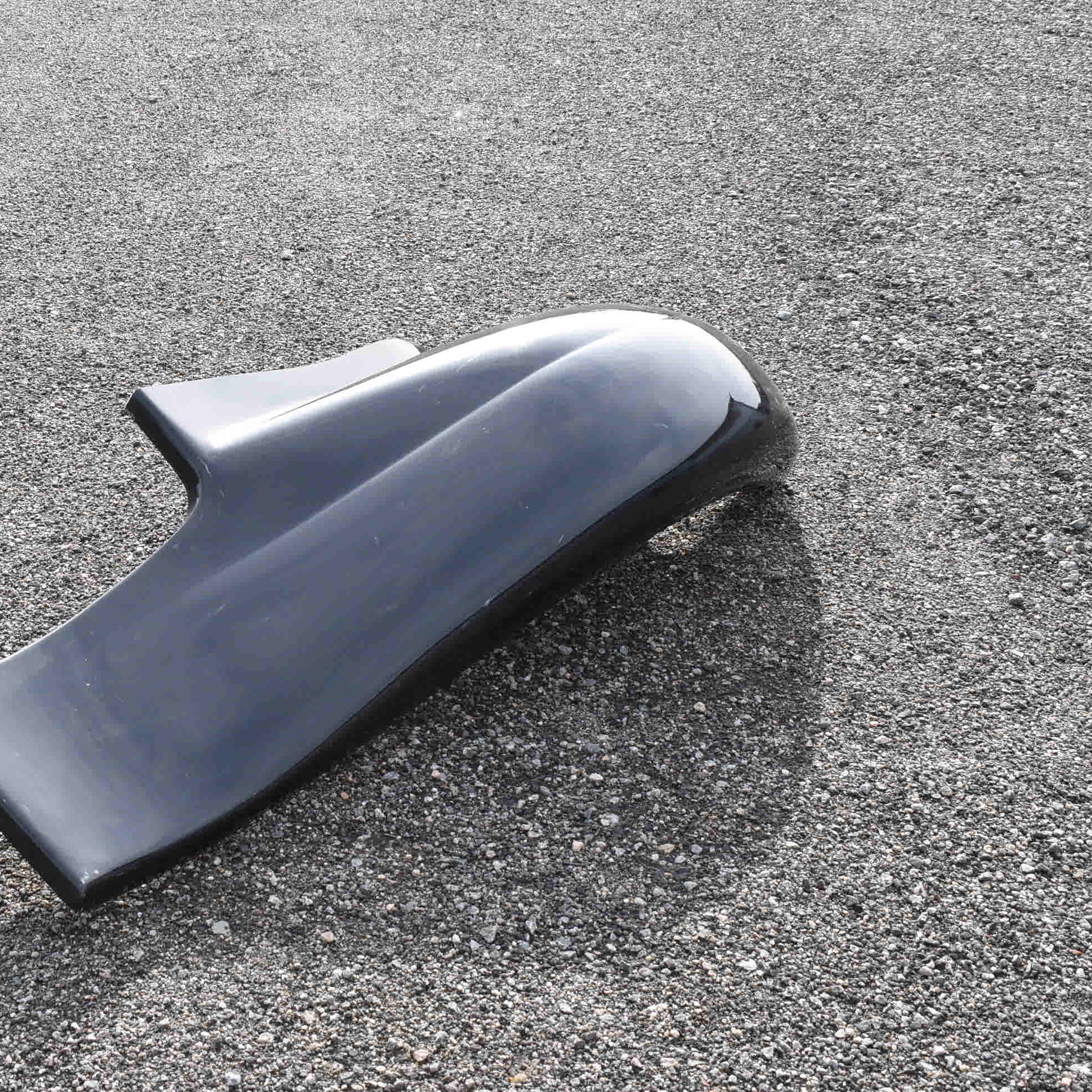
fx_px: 1879
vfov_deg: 32.4
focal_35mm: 53
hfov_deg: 32.2
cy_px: 542
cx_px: 400
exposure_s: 1/640
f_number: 13
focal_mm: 27
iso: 1250
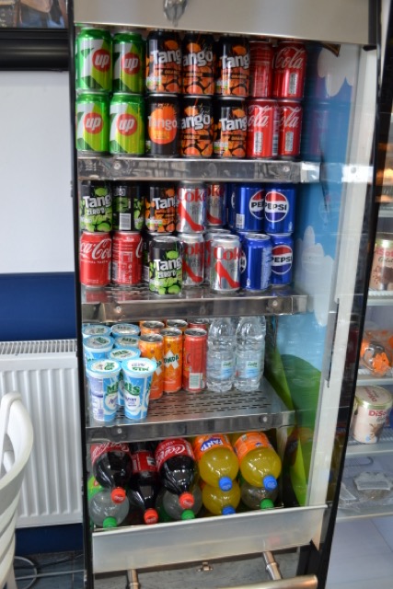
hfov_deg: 40.0
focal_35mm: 33
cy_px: 294
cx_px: 196
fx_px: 540
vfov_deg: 57.2
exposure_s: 1/50
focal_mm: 22
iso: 400
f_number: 3.8
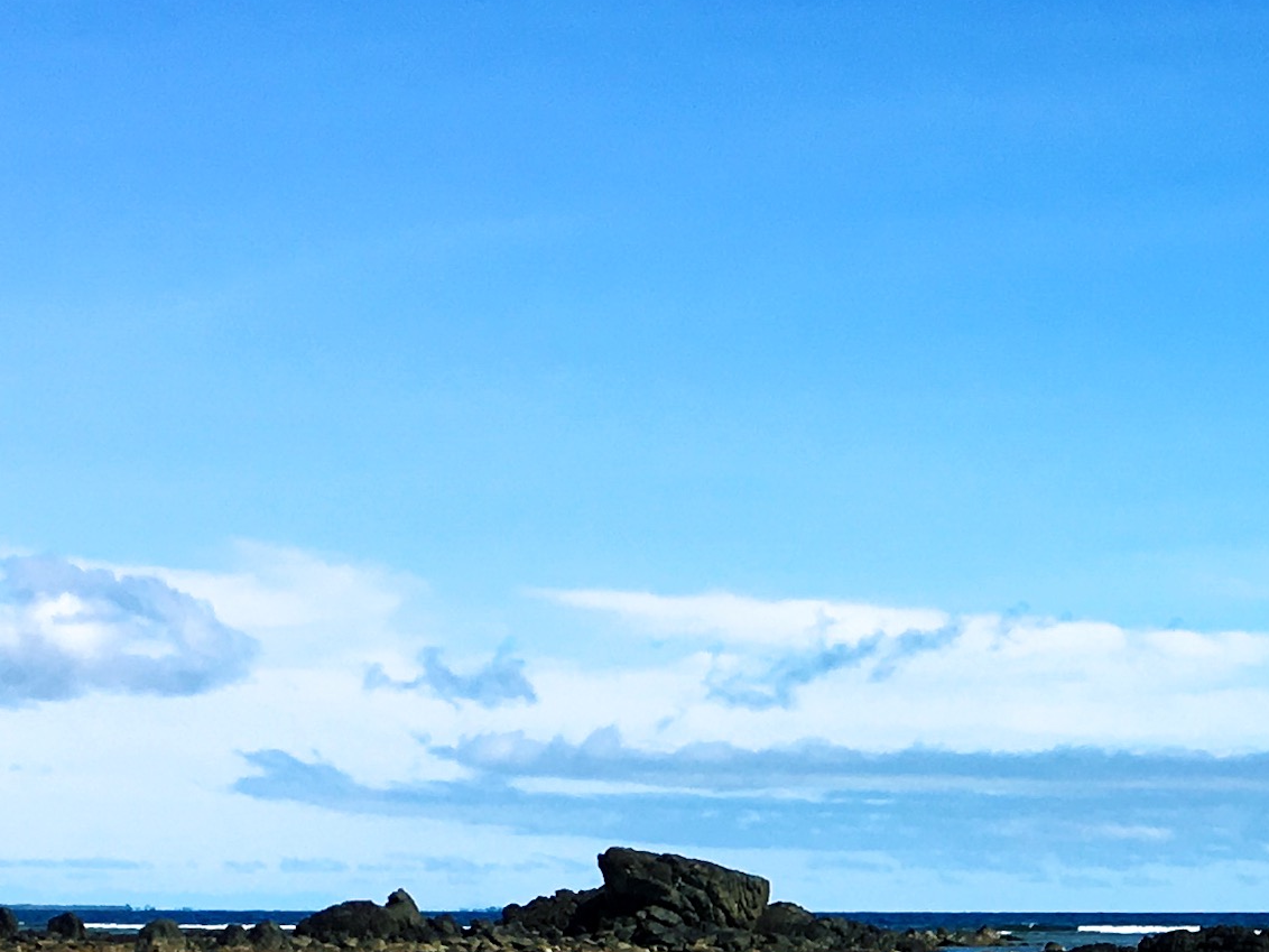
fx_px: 3776
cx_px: 1590
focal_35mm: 103
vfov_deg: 13.7
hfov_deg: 18.0
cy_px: 1327
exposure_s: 1/2200
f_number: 2.2
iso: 25
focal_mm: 4.15
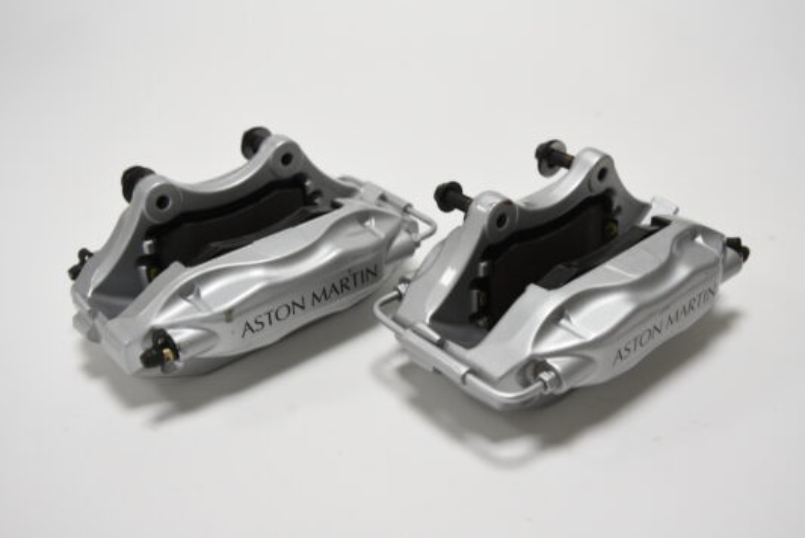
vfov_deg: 36.9
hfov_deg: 53.1
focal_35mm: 36
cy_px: 269
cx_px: 402
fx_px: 805
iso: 320
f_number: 2.8
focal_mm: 24
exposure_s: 1/100
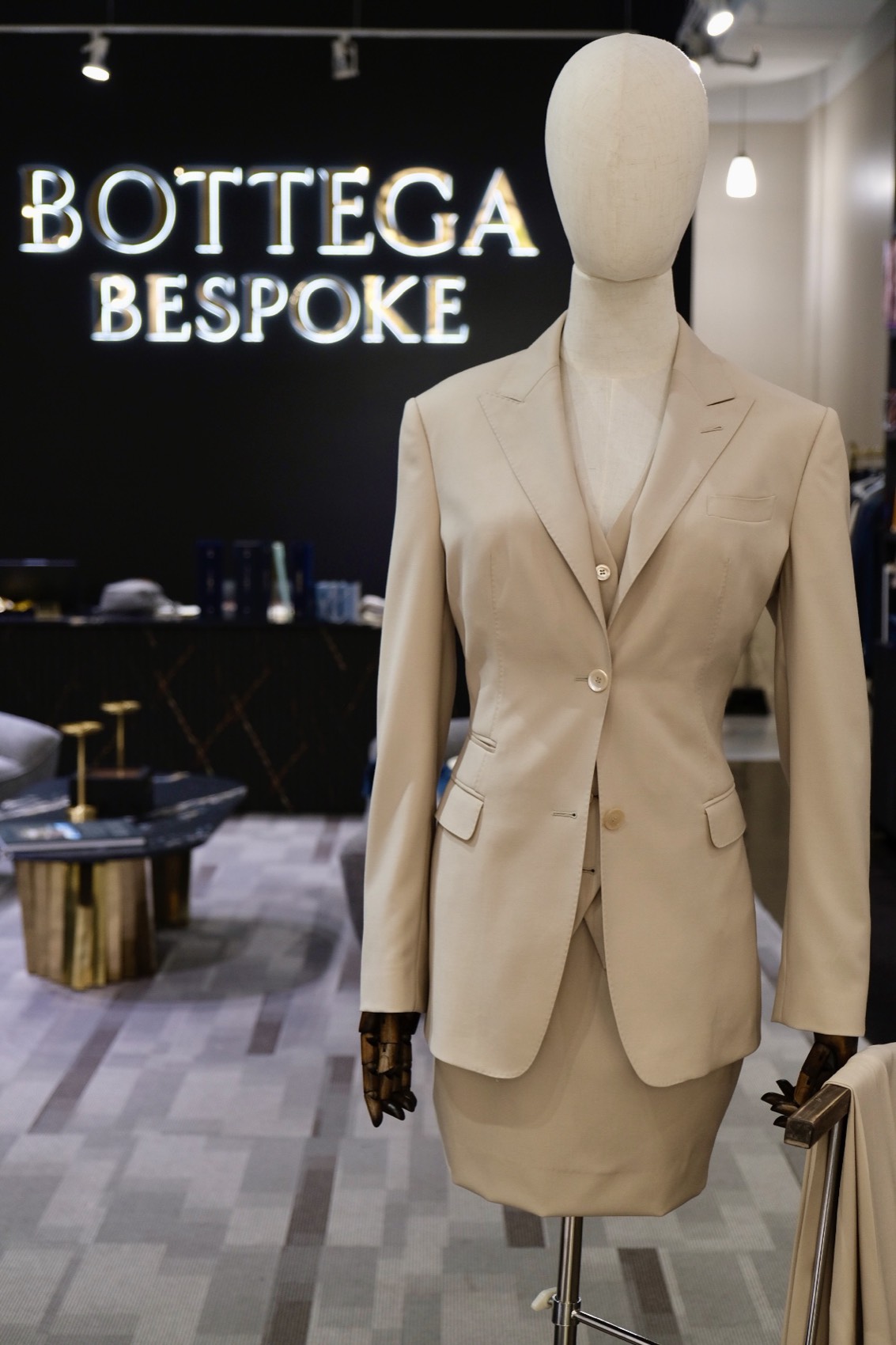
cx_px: 448
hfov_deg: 26.5
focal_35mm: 51
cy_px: 672
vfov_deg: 38.9
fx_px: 1904
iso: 640
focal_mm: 34.3
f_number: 3.6
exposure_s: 1/52
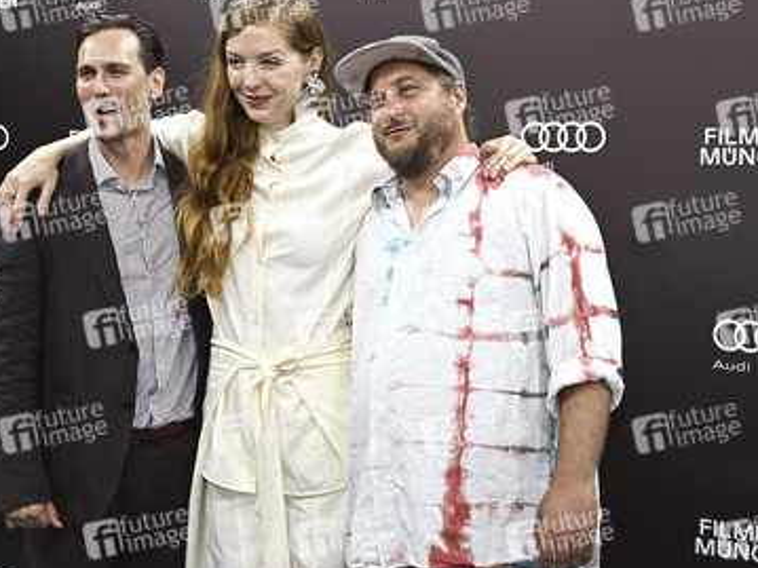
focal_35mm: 58
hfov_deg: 33.1
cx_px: 292
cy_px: 270
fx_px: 1270
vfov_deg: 25.2
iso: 800
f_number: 6.3
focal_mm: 48
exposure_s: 1/200
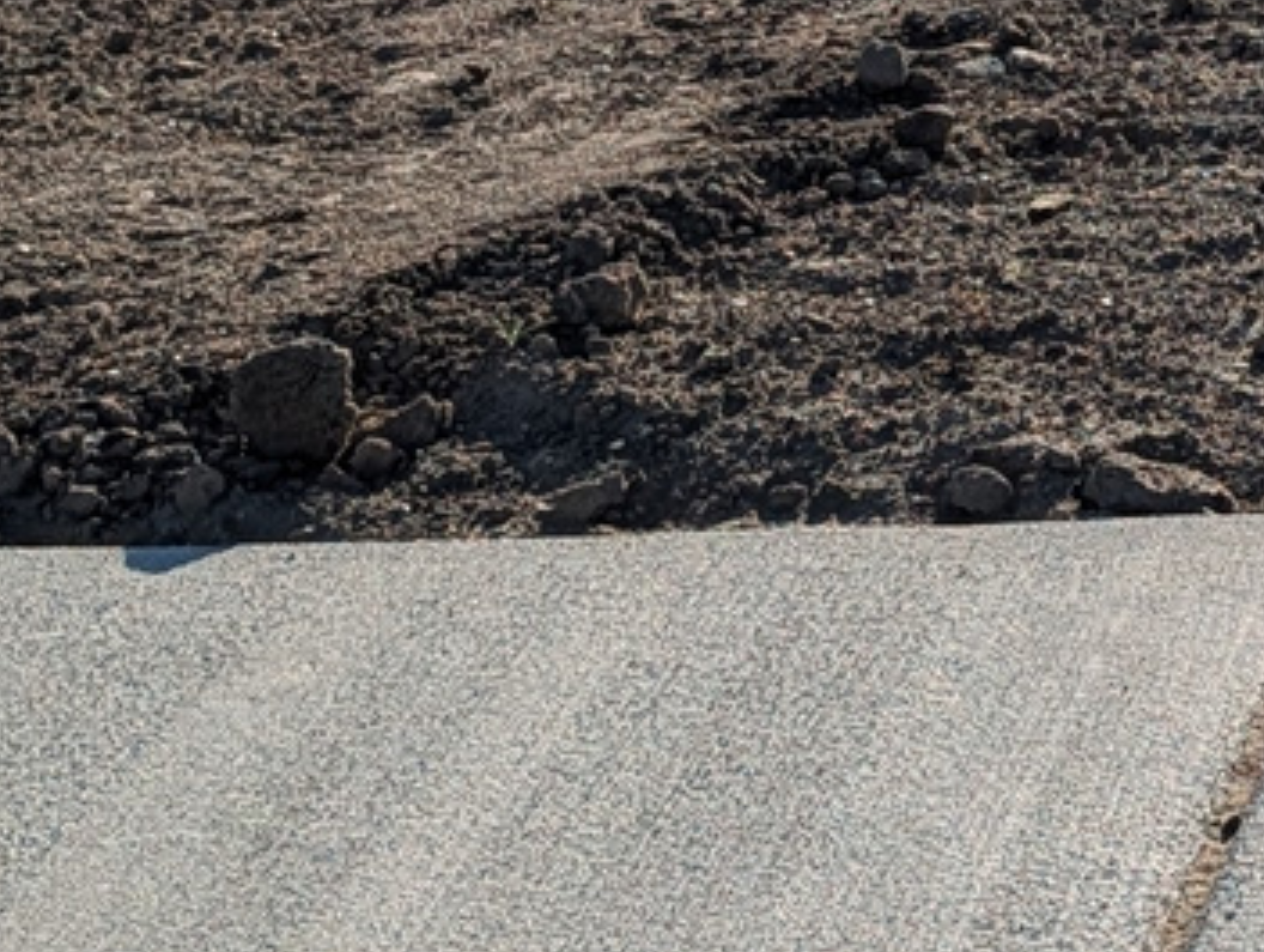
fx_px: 5083
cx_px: 2668
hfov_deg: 12.3
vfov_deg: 10.0
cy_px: -833
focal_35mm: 139
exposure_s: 1/2924
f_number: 1.68
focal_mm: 6.9
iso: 19
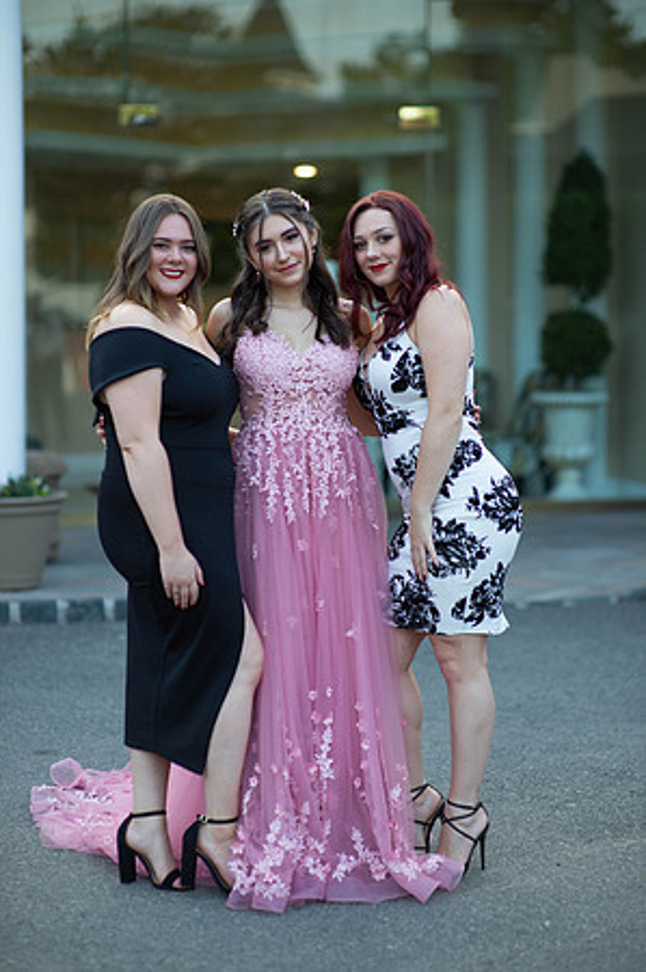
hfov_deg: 16.0
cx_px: 323
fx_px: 2293
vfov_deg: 23.9
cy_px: 486
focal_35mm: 85
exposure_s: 1/800
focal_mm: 85
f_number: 2
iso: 250
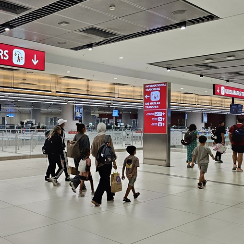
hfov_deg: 38.4
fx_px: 319
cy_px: 120
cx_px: 16
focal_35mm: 40
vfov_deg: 41.9
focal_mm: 5.4
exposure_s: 1/120
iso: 250
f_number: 1.8
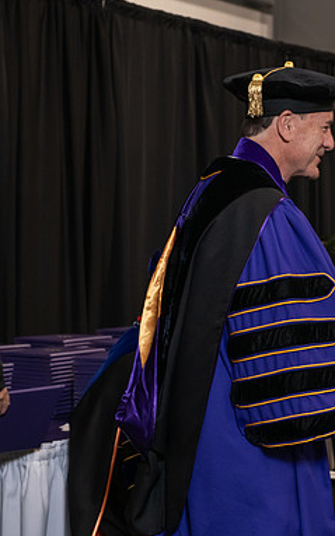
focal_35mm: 102
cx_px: 376
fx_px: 1492
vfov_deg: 20.4
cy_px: 268
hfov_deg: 12.6
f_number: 5
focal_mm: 66
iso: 2000
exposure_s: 1/125
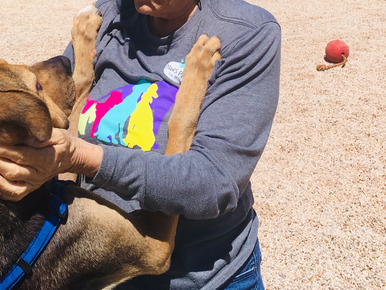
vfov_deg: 24.7
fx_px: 635
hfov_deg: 33.7
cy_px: 18
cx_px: 160
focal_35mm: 57
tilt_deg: -10.7
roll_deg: +5.2
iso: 25
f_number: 2.2
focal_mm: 4.15
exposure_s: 1/2262
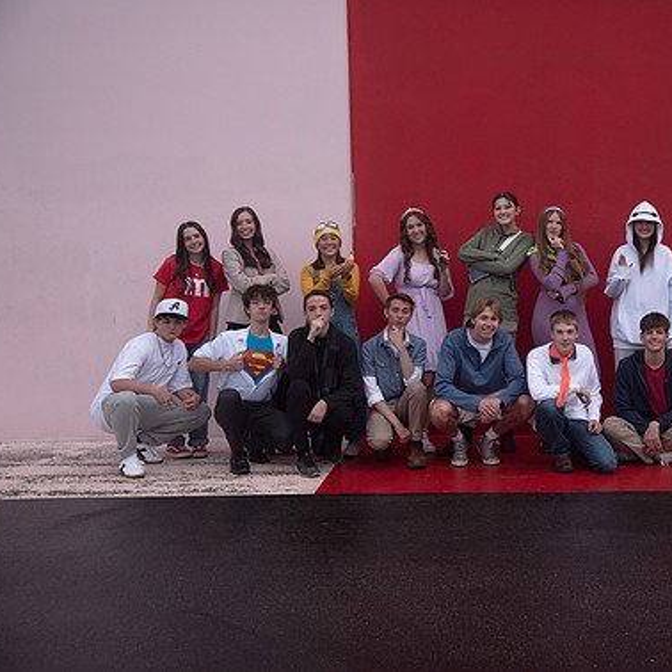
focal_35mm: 60
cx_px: 491
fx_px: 1318
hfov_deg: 28.3
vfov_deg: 28.6
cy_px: 330
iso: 640
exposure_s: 1/250
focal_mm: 46
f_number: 4
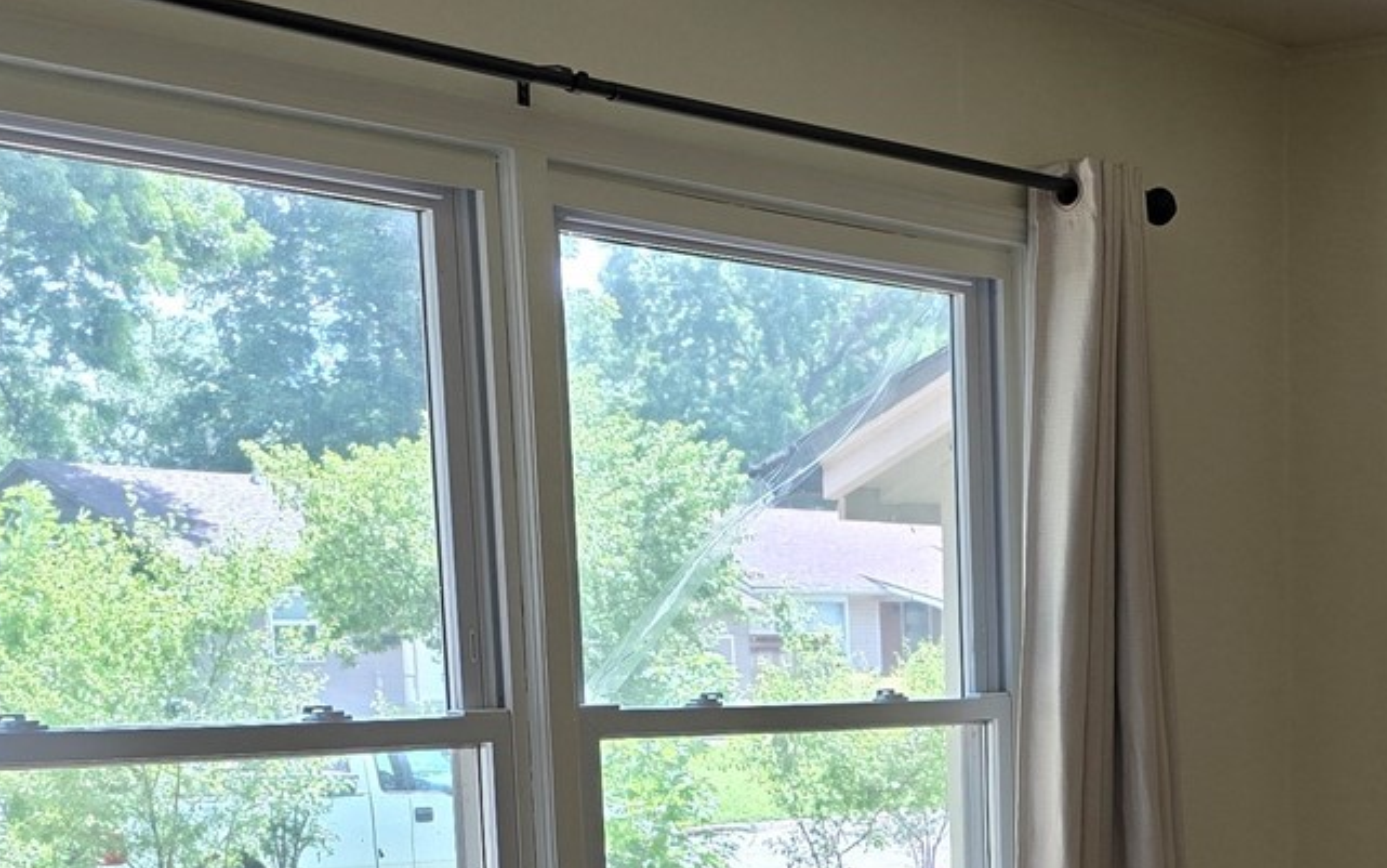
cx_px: 1246
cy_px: 1136
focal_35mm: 73
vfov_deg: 16.8
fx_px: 2760
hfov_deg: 27.2
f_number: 1.7
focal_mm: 6.3
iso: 64
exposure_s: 1/180
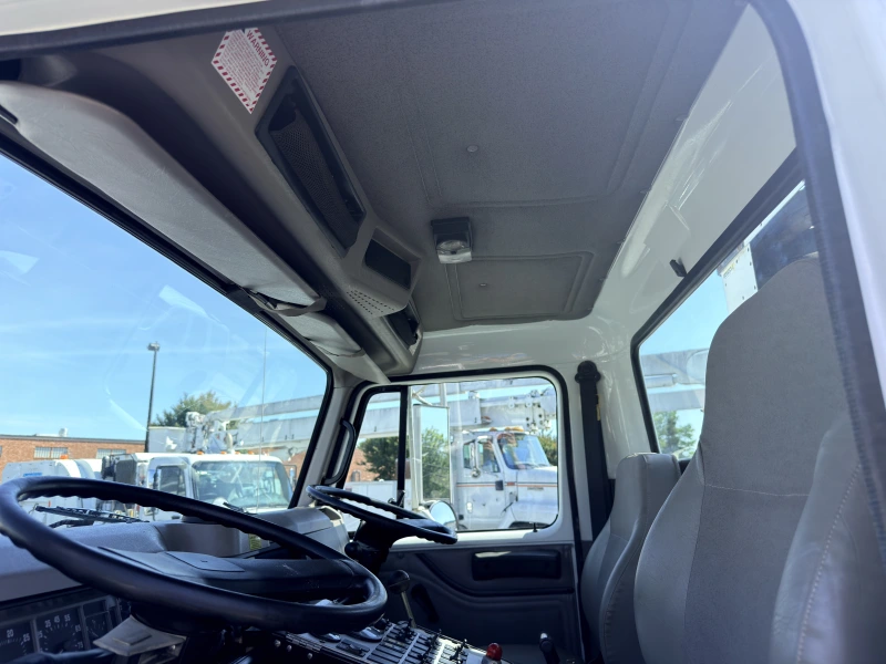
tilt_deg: +14.1
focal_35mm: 24
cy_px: 332
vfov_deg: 56.8
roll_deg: +1.5
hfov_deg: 71.6
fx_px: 614
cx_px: 443
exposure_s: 1/1309
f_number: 1.78
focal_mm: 6.76
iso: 64
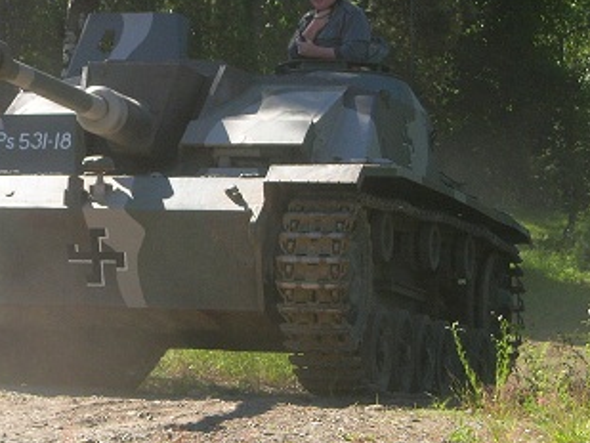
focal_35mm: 187
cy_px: 220
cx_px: 136
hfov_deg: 10.5
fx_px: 3188
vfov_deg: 7.9
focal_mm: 23.4
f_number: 8.2
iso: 79
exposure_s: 1/124
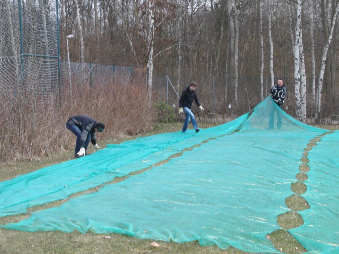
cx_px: 170
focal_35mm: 70
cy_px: 127
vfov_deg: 21.0
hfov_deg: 27.8
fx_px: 686
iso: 100
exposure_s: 1/250
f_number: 4.1
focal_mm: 12.23
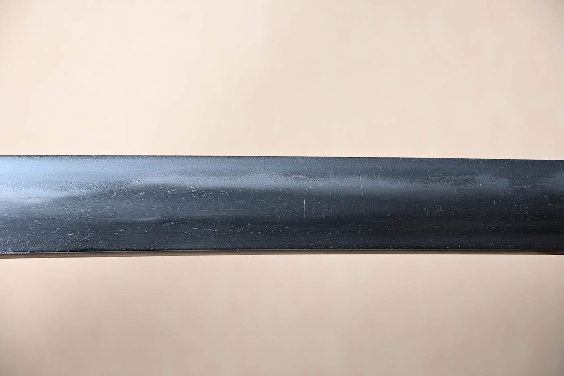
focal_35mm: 98
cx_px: 282
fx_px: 1527
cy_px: 188
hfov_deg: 20.9
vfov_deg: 14.0
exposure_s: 1/2
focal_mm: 65
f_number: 5
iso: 100
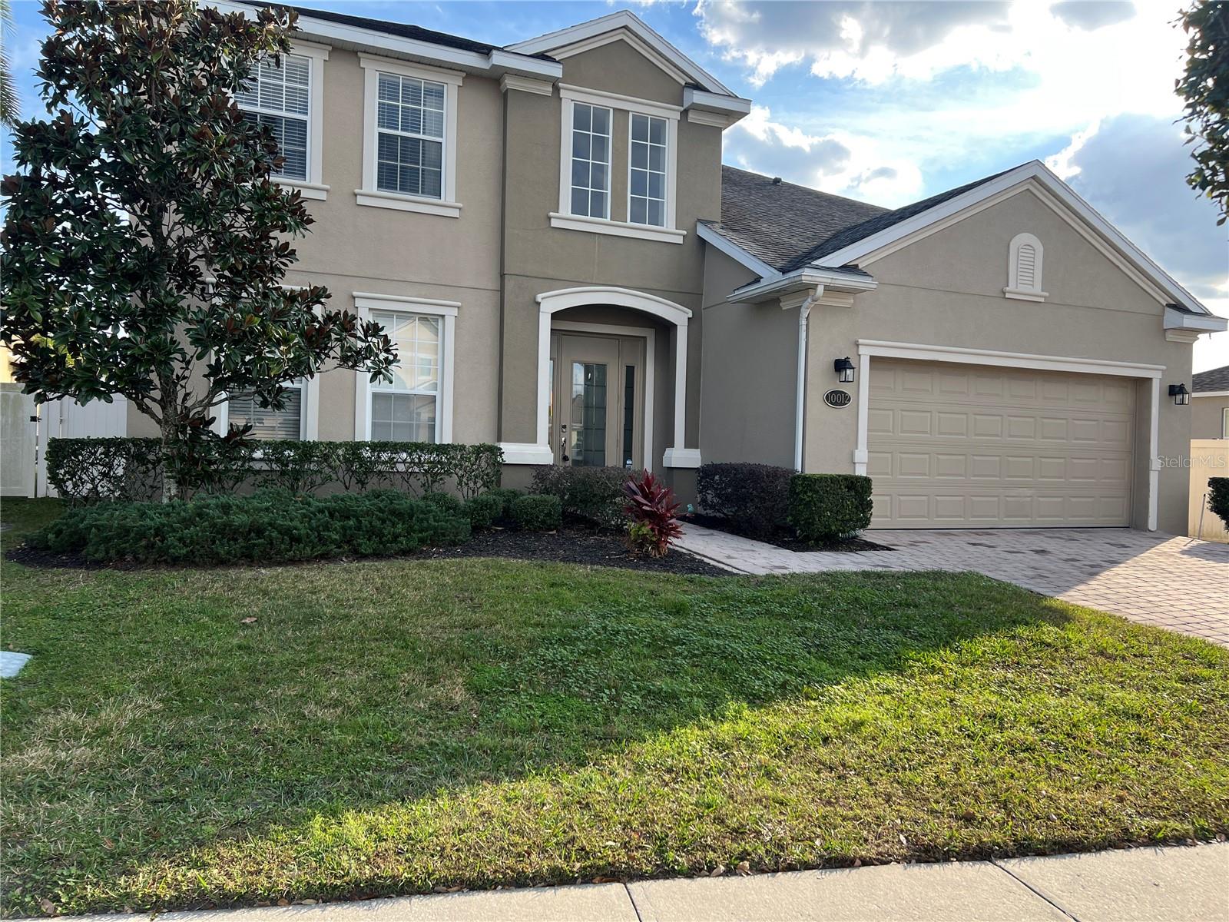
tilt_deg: -0.1
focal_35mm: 26
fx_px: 923
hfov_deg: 67.3
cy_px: 461
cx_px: 614
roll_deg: -2.2
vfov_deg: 53.1
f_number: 1.5
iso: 50
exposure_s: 1/1100
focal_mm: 5.7
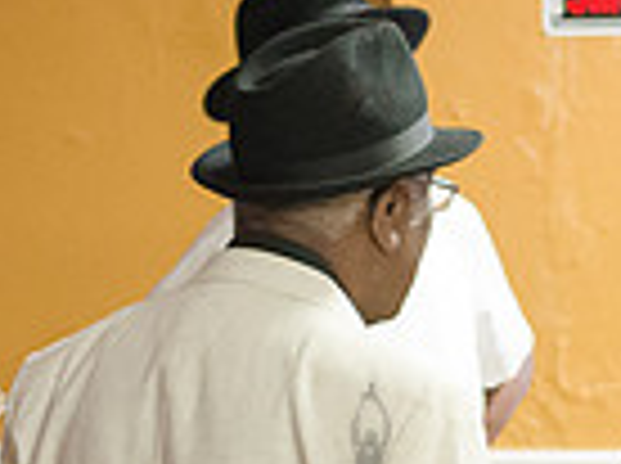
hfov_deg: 11.4
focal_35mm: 173
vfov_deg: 8.5
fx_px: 3098
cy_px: 478
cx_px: 328
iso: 4000
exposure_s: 1/125
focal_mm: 35
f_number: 2.8
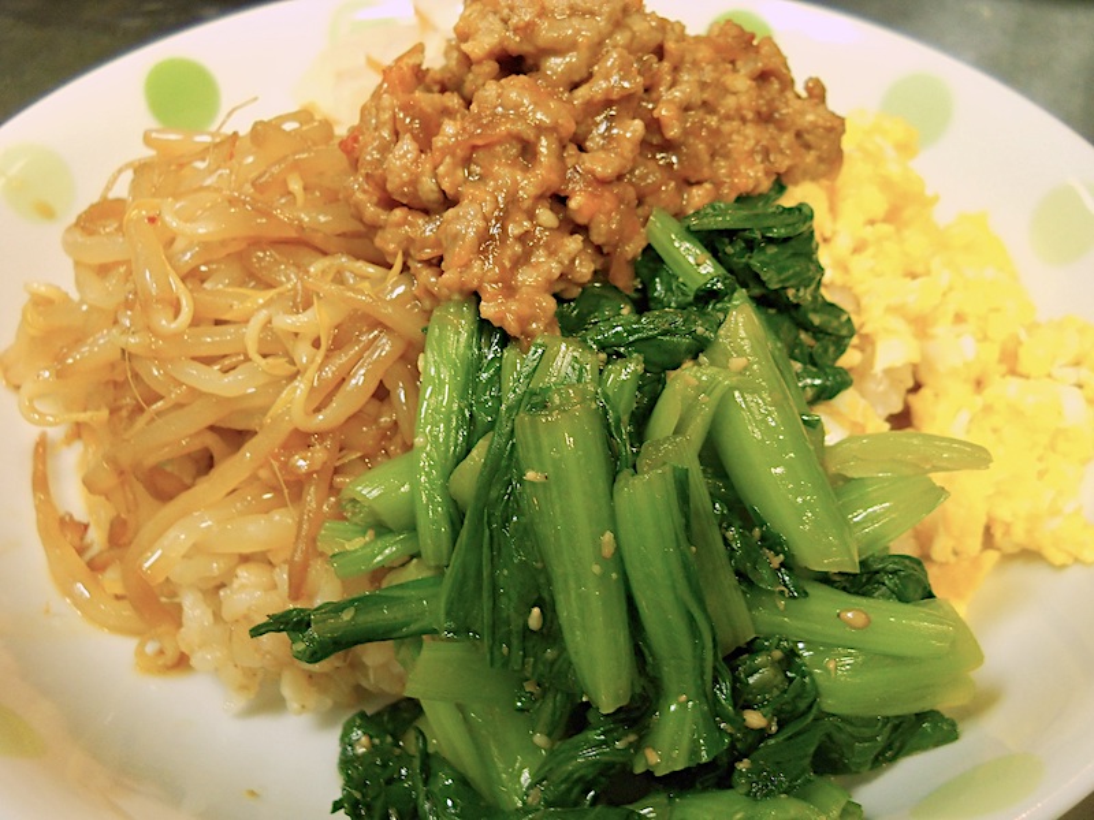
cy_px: 410
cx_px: 547
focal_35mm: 41
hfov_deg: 45.8
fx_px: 1296
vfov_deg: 35.1
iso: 400
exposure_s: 1/15
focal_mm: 6.72
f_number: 3.1
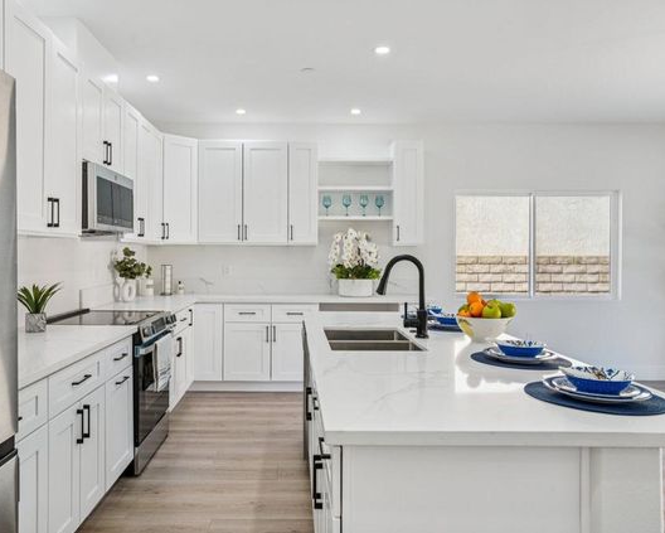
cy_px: 266
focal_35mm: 25
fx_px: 492
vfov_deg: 56.8
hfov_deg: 67.9
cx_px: 296
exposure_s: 1/30
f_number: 8
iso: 160
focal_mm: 22
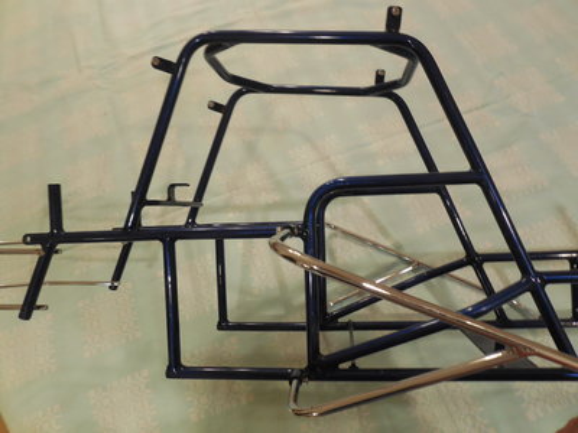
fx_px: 434
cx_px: 289
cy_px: 216
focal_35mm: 26
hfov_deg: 67.3
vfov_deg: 53.1
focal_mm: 4.6
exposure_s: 1/10
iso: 400
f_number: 3.5
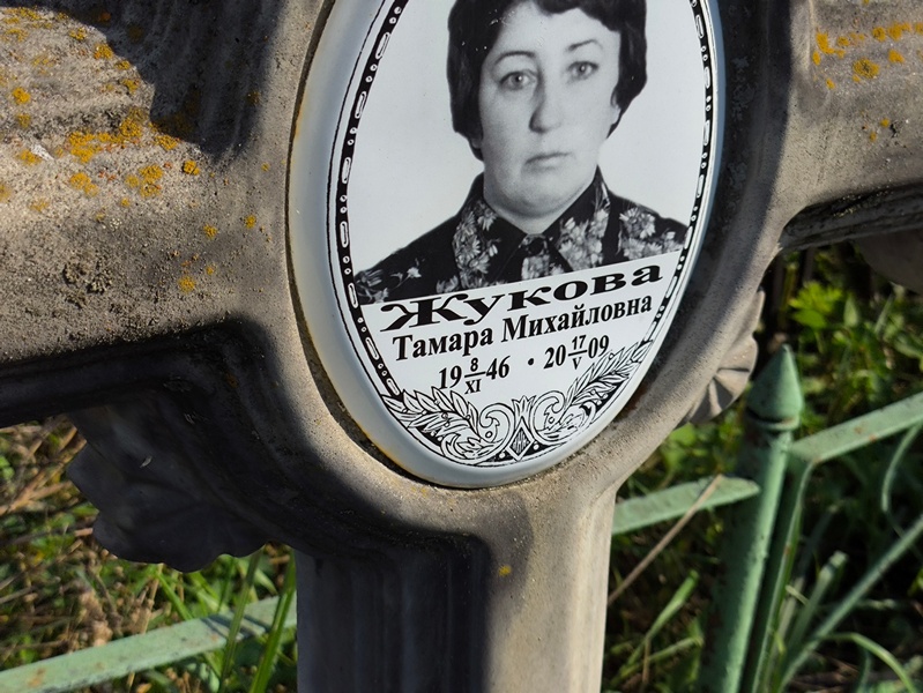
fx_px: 1334
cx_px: 462
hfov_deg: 38.2
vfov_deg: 29.1
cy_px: 346
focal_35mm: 50
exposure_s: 1/2162
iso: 50
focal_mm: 4.71
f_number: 1.7
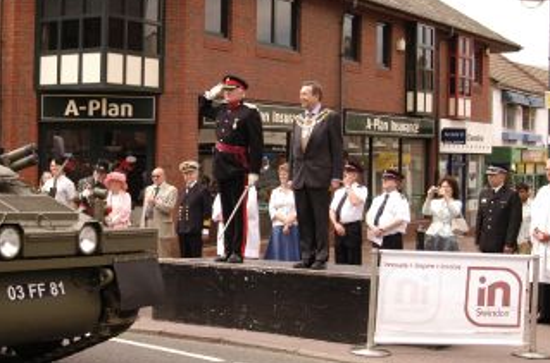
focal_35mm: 60
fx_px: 914
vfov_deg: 22.5
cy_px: 165
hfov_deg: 33.1
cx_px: 169
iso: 400
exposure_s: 1/400
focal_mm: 28
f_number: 6.3
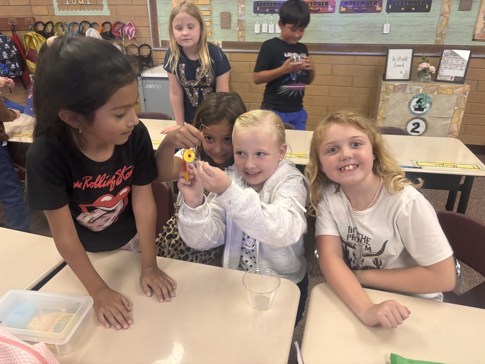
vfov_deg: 53.1
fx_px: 364
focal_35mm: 26
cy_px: 182
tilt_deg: -25.2
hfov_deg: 67.3
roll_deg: +0.0
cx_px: 242
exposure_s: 1/60
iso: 320
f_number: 1.6
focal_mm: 5.96
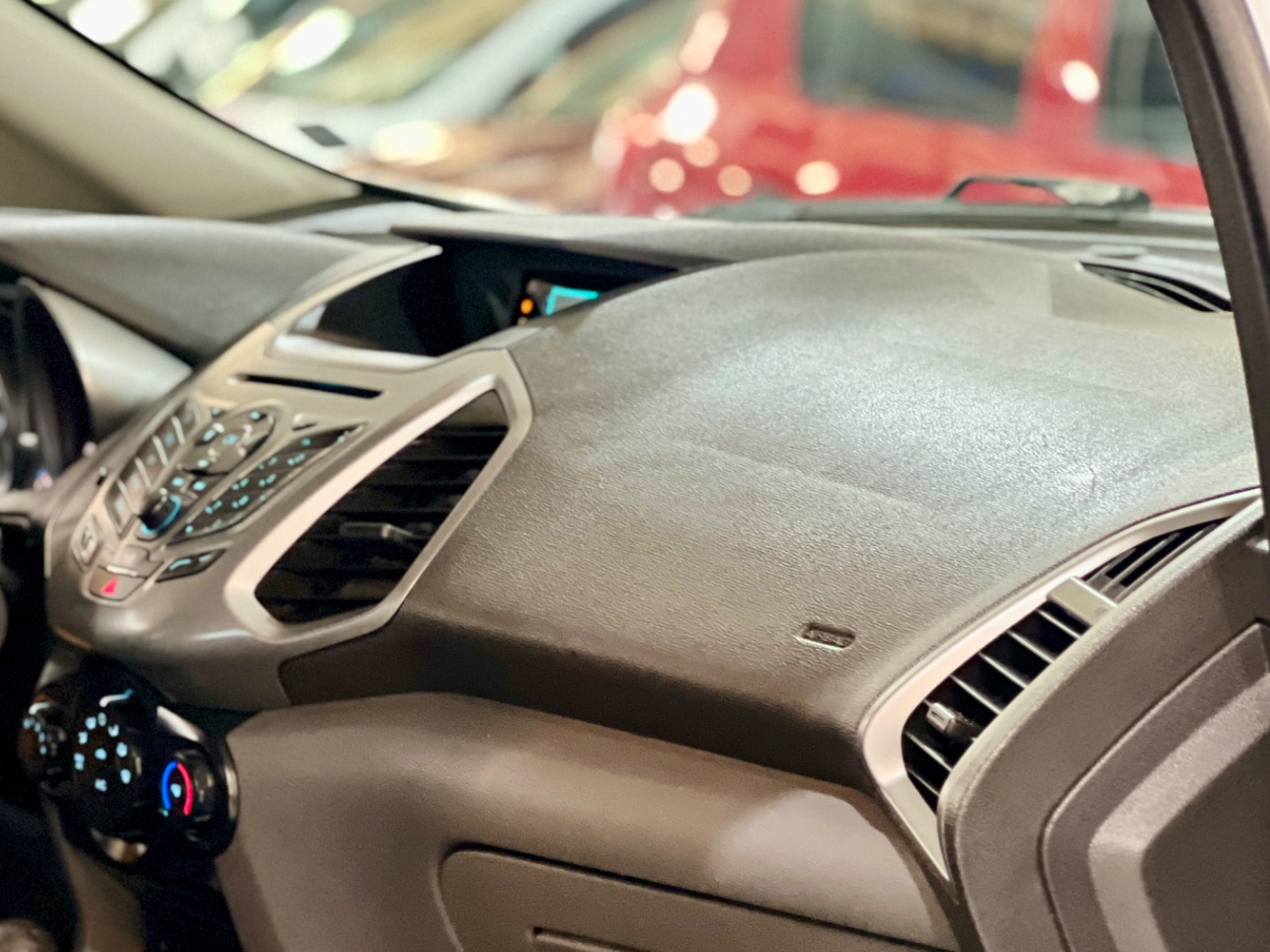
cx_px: 324
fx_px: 4218
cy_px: 647
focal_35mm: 115
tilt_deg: -8.3
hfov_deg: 17.0
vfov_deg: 12.9
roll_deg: +1.1
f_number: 2.8
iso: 800
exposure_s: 1/15
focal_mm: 9
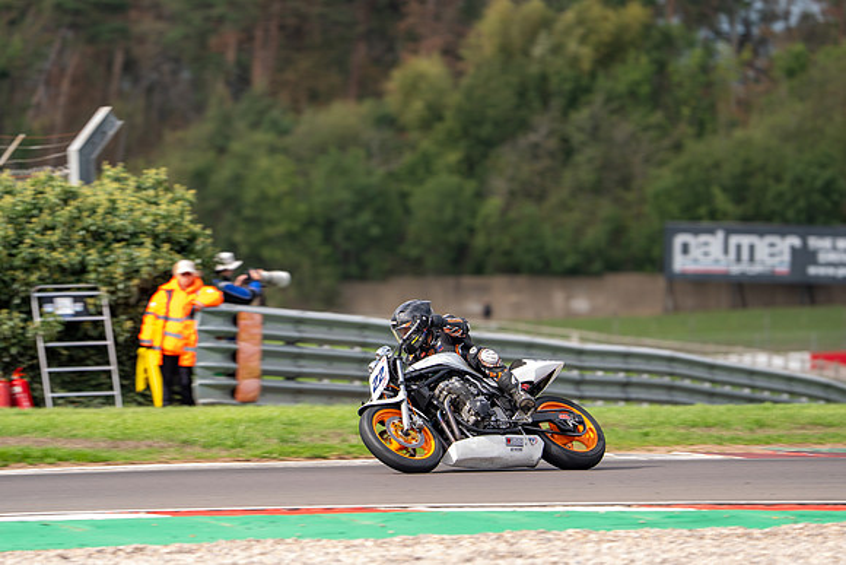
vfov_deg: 3.8
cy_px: 253
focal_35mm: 360
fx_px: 8458
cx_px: 398
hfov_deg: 5.7
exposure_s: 1/500
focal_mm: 326
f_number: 4.5
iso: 125
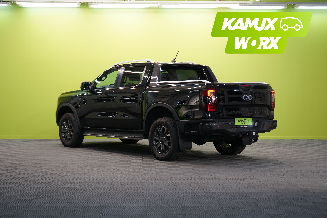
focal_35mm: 57
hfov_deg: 35.1
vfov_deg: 23.8
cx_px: 164
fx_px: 518
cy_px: 109
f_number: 5.6
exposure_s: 1/25
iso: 400
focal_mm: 57
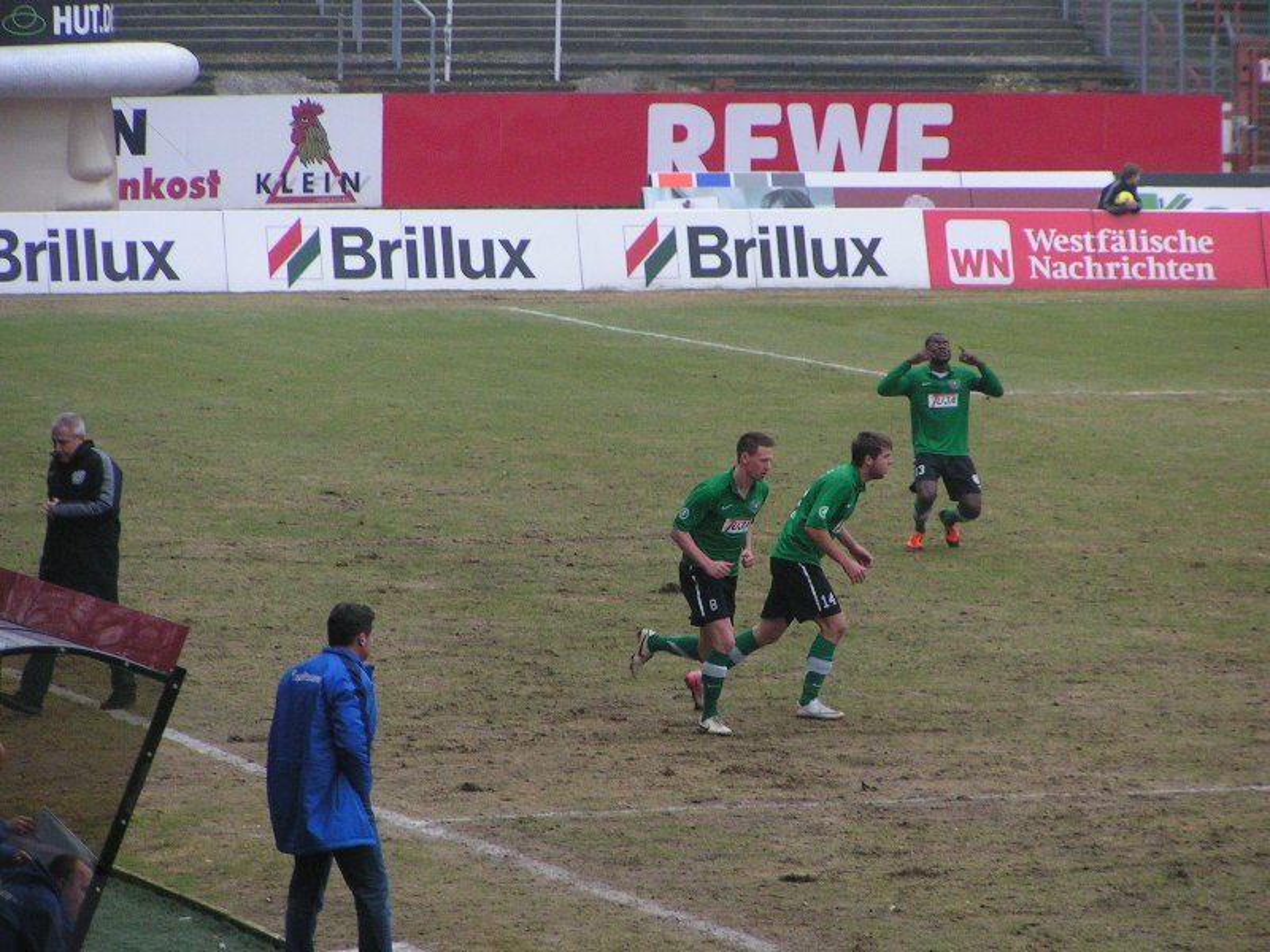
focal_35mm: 271
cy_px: 476
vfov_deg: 5.5
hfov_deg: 7.3
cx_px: 635
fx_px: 9943
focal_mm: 41.4
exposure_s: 1/250
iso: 160
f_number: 3.5
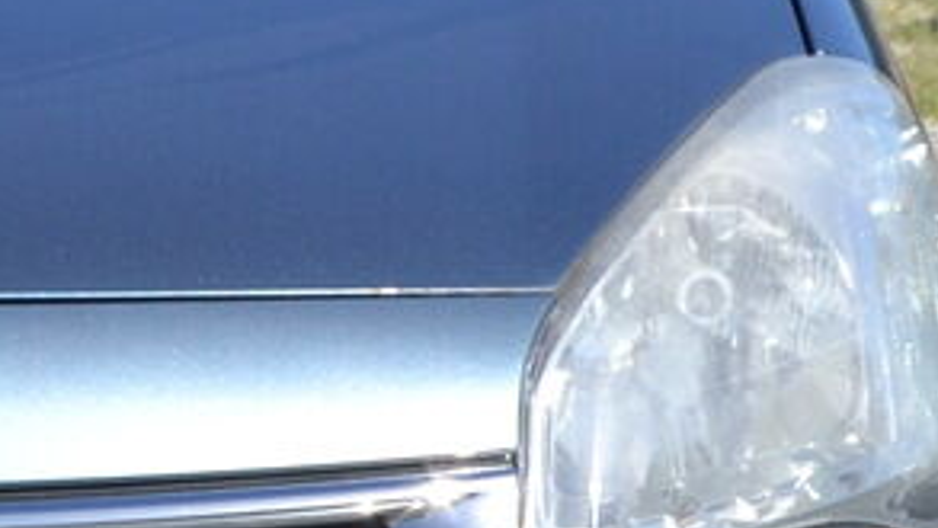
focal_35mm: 247
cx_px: -416
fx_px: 6145
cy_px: 237
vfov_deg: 4.9
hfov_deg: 8.6
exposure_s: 1/250
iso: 100
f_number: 8
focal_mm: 24
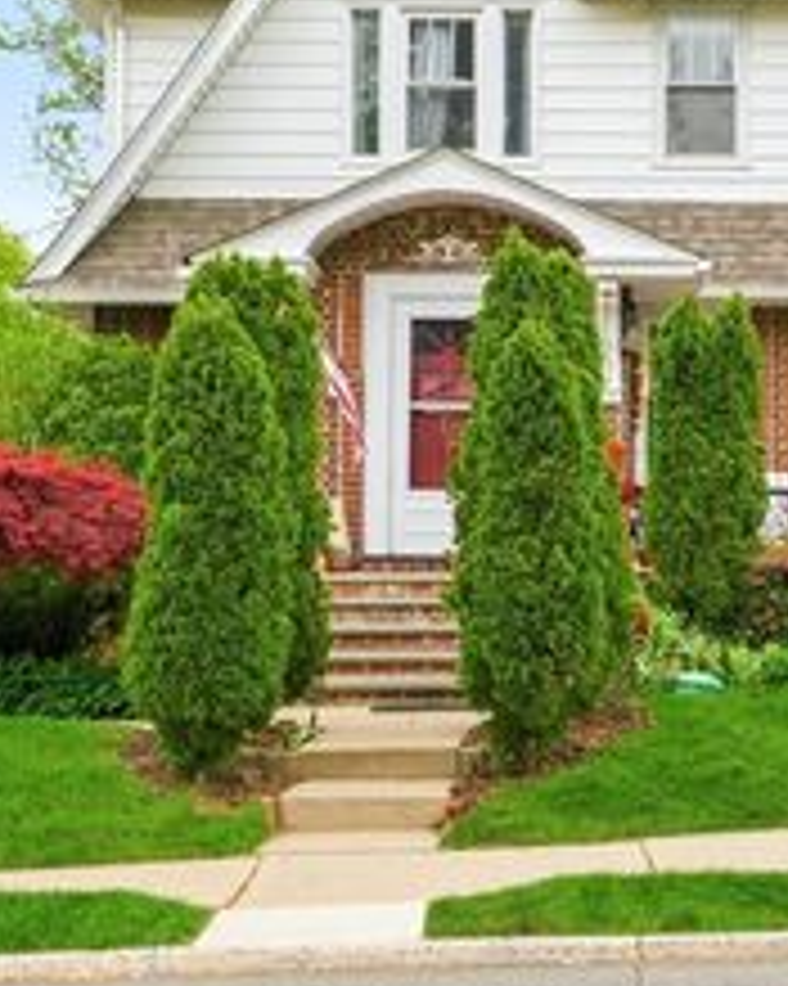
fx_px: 2188
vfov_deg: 25.3
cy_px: 326
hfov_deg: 20.3
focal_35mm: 75
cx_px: 594
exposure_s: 1/250
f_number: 8
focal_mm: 35
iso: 640
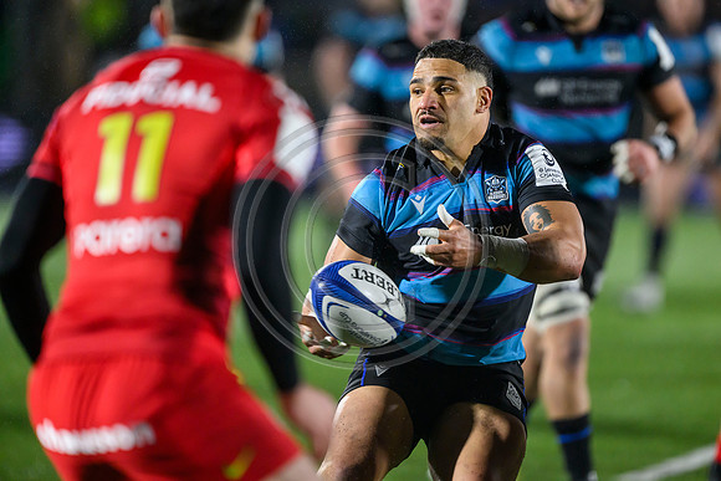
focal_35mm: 400
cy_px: 240
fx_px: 8013
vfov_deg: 3.4
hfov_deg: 5.2
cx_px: 360
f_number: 3.2
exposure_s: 1/2000
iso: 5000
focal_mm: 400
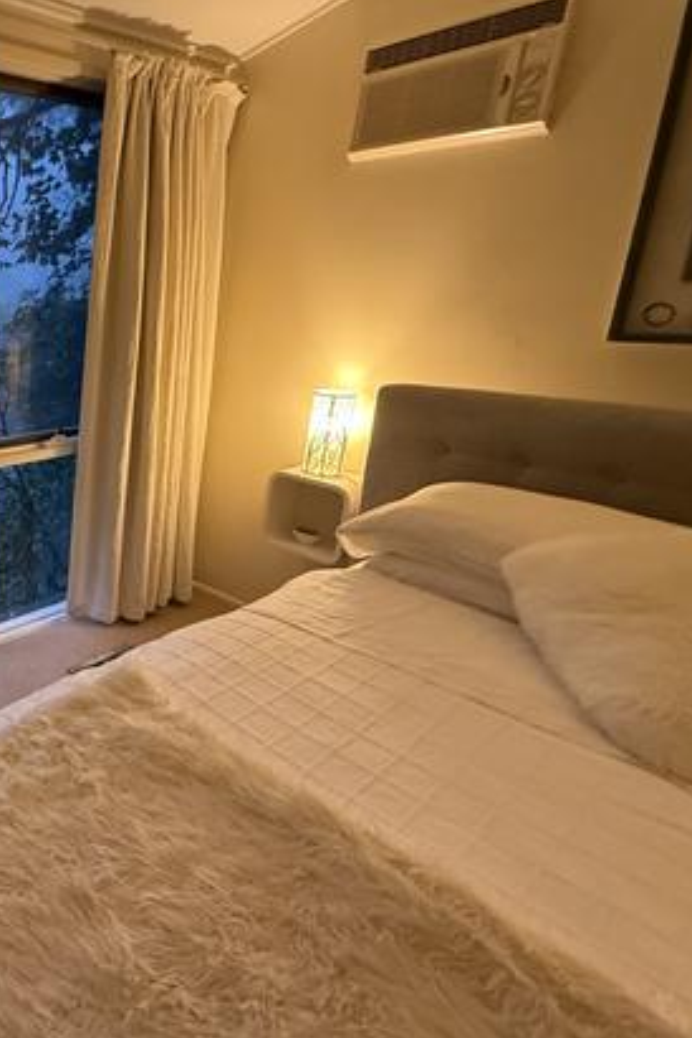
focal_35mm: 22
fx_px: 634
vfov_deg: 78.3
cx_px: -56
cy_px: 466
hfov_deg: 44.7
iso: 640
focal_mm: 2.22
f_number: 2.2
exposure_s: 1/50
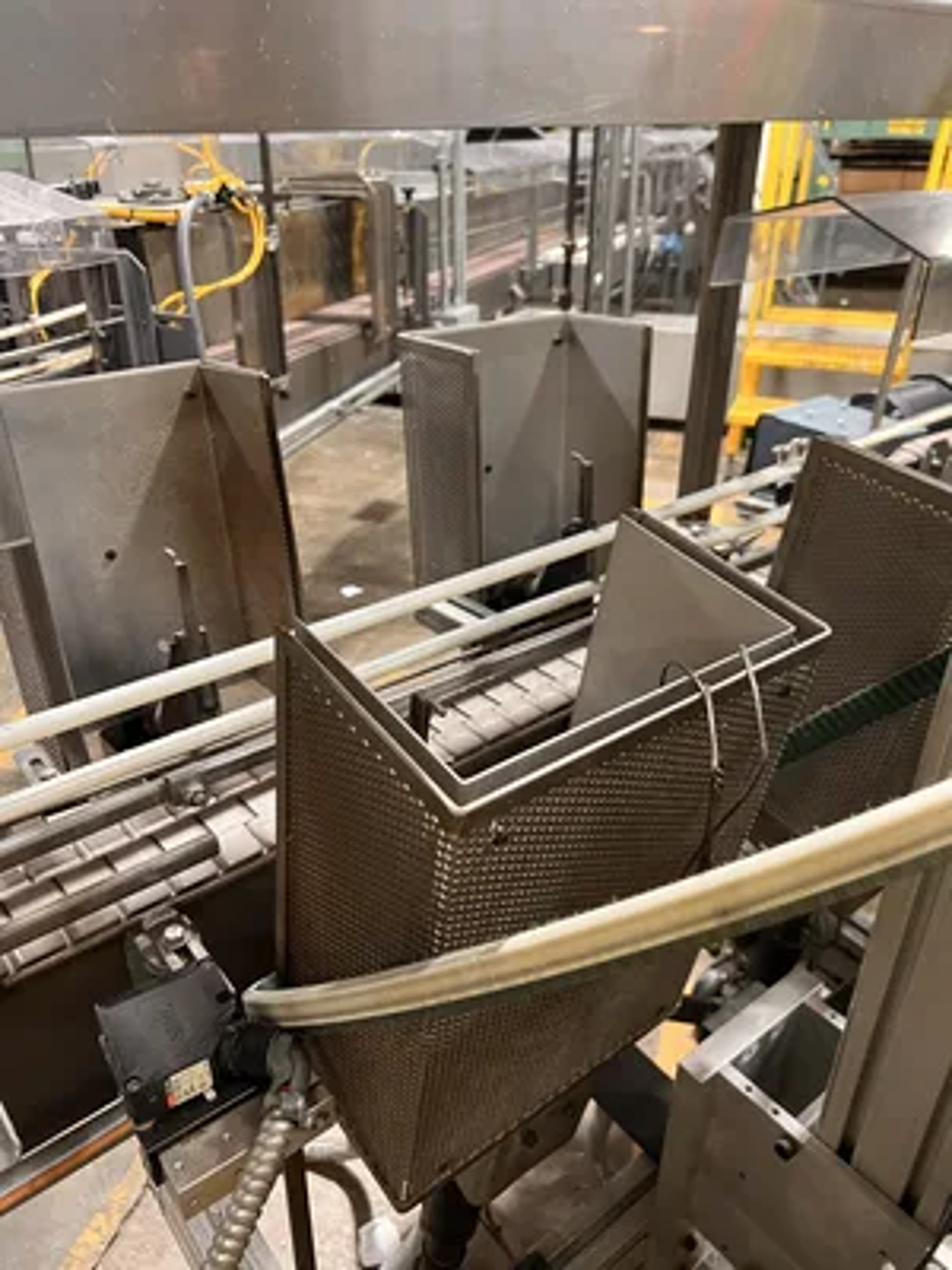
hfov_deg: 53.1
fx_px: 953
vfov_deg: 67.3
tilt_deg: -27.9
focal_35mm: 26
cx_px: 476
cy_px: 635
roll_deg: -2.3
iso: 400
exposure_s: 1/60
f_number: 1.5
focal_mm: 5.7
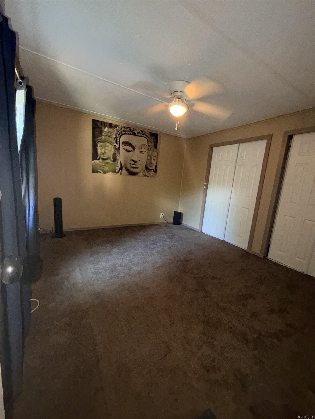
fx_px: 170
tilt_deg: -9.7
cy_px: 210
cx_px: 158
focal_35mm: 14
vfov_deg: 102.1
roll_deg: -4.3
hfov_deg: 85.7
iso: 250
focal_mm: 2.22
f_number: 2.2
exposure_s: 1/40
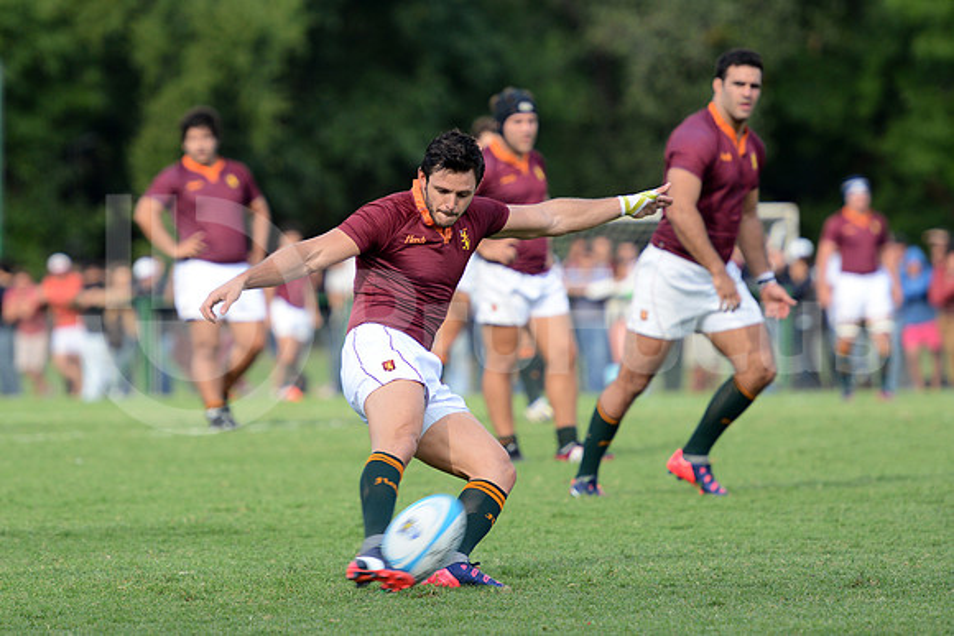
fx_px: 6361
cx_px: 477
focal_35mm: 240
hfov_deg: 8.6
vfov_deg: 5.7
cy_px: 318
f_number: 4
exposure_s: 1/800
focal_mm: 240
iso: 640
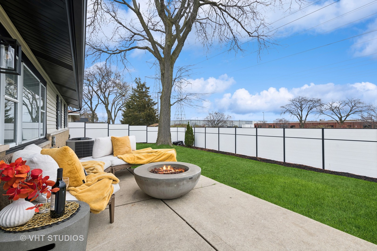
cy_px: 126
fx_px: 168
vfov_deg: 73.7
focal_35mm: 16
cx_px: 188
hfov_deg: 96.7
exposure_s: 1/125
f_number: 9.5
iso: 200
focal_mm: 16
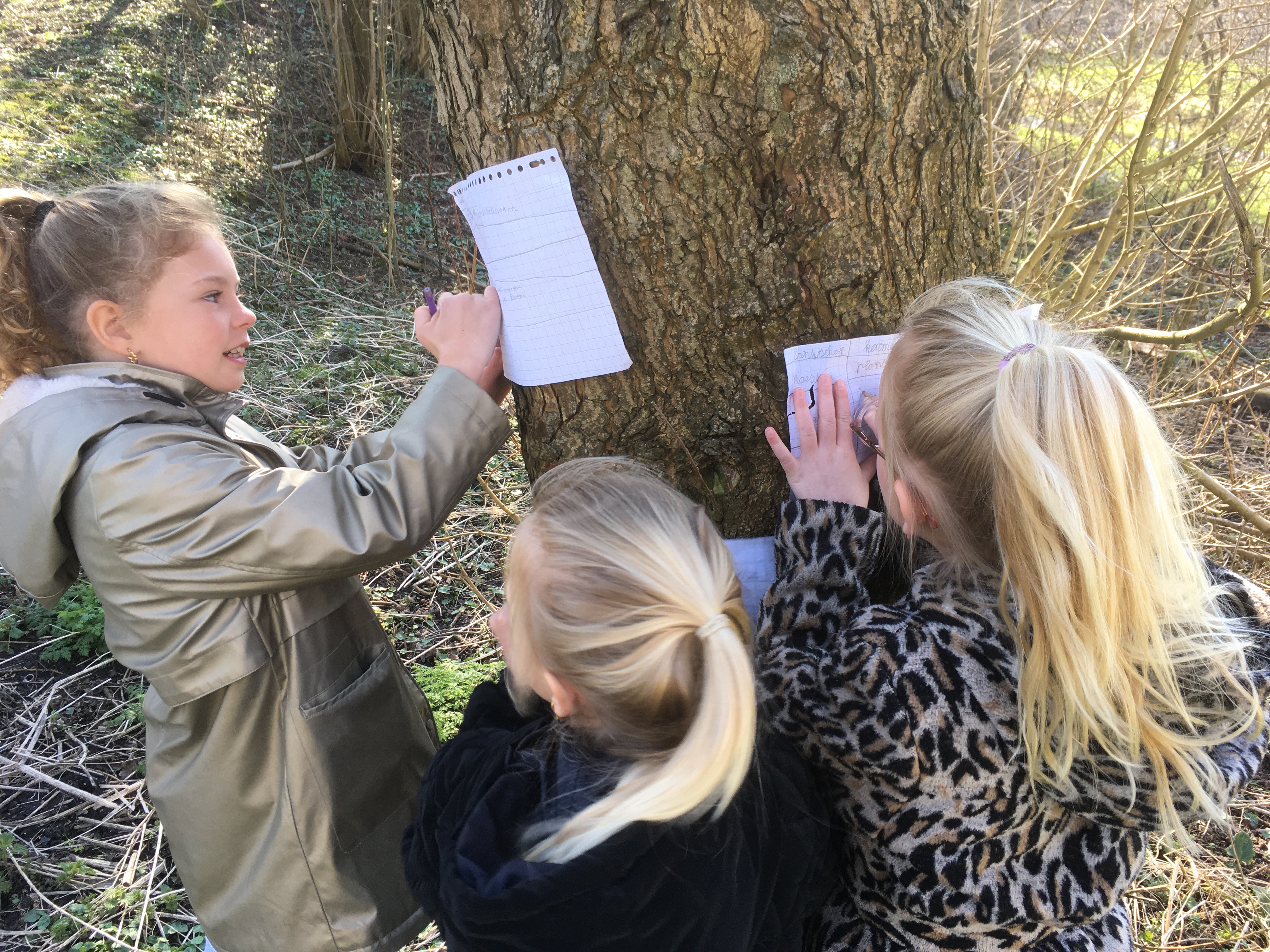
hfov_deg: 61.7
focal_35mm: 29
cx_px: 635
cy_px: 476
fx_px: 1064
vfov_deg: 48.2
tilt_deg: -23.1
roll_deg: -0.4
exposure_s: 1/100
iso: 32
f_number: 2.2
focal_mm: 4.15
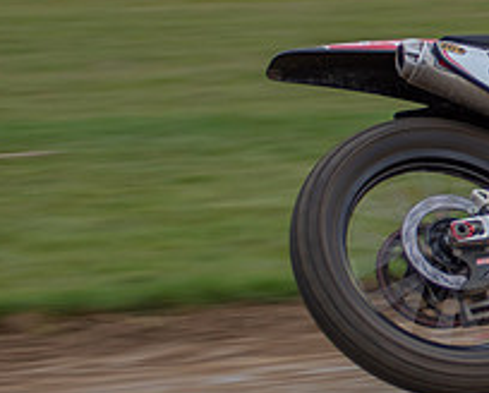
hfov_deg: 5.8
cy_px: 197
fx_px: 4771
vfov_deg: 4.7
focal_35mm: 329
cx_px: 786
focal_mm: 66
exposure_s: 1/200
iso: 160
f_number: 5.6
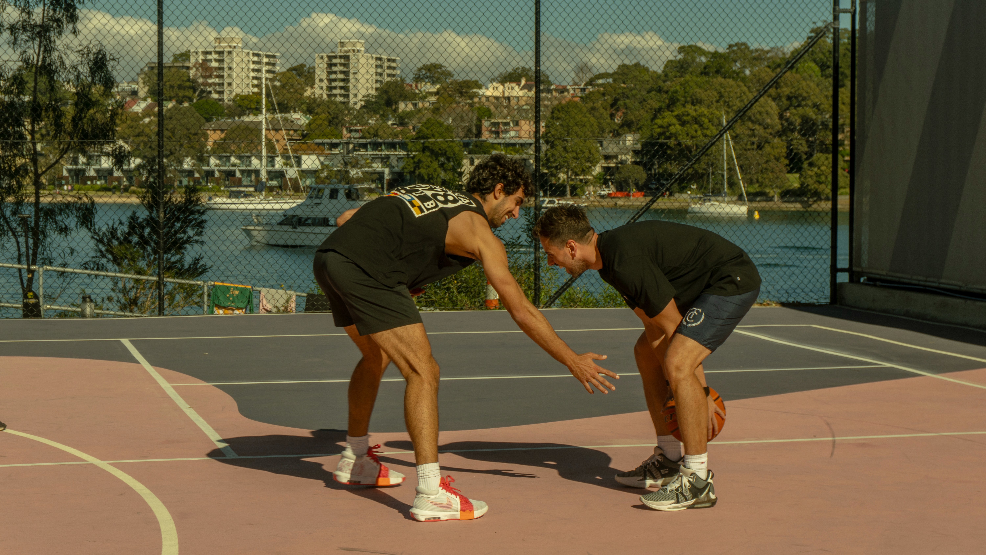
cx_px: 493
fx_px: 2054
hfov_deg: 27.0
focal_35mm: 79
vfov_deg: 15.4
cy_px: 278
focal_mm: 50
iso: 100
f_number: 11
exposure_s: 1/200
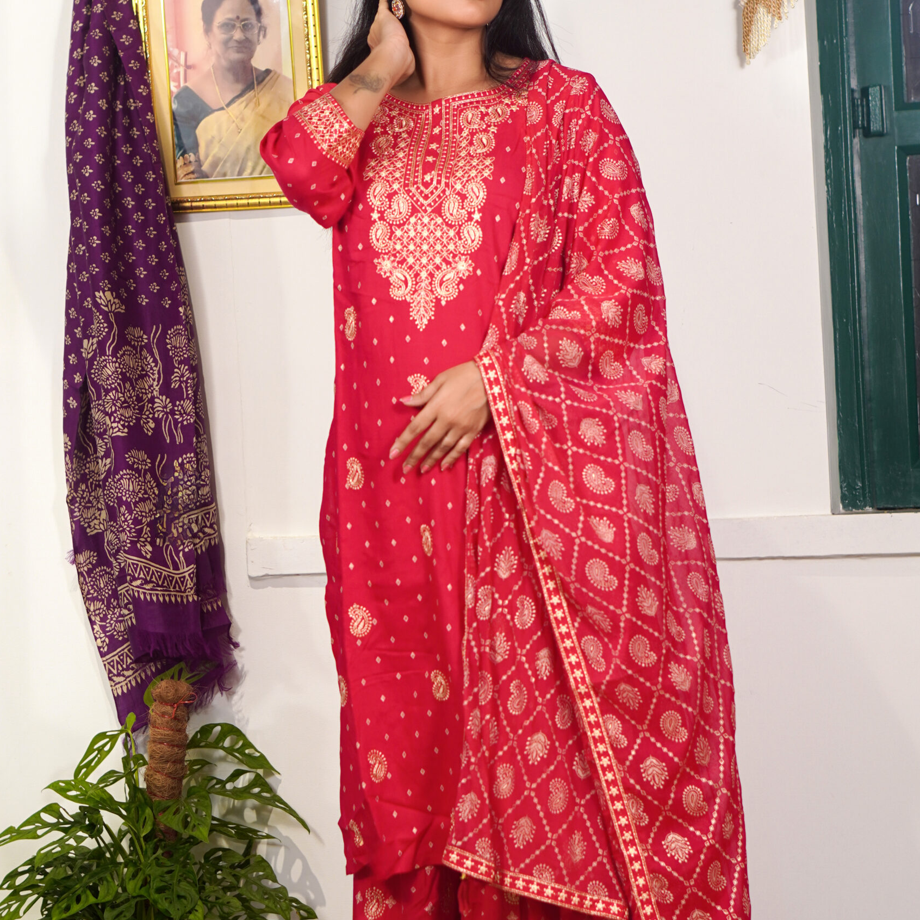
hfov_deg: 37.6
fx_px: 1353
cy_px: 522
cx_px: 461
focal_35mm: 45
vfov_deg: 37.5
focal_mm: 35
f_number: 8
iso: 100
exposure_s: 1/160
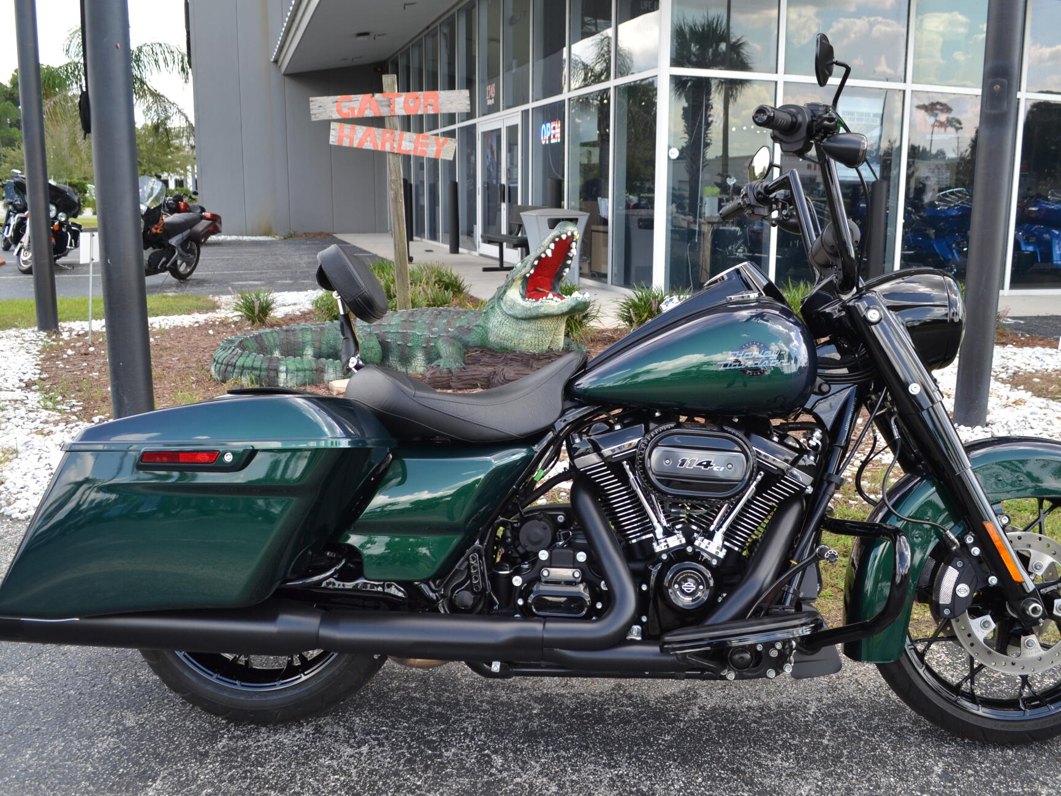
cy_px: 396
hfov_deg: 59.8
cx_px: 584
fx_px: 919
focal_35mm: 30
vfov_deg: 46.8
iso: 140
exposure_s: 1/125
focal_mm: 18
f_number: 5.6
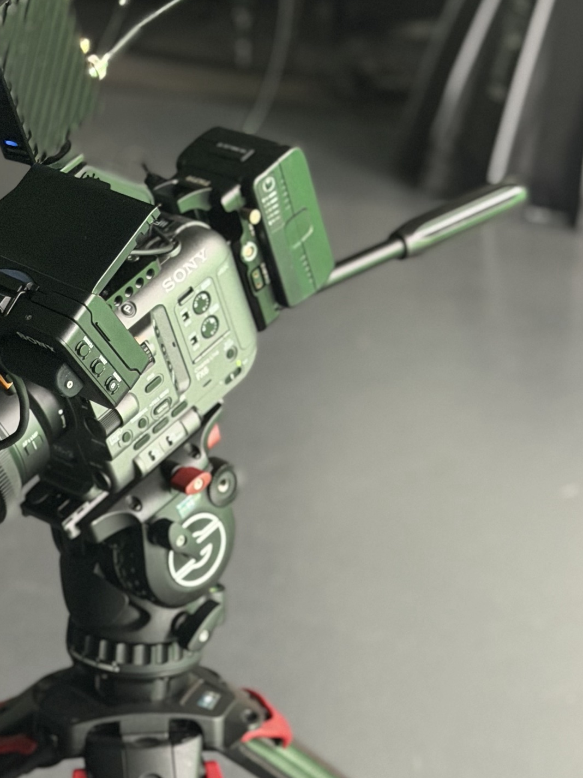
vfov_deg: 19.2
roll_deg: +0.8
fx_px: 2269
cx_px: 108
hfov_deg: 14.6
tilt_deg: -26.8
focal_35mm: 101
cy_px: 679
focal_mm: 6.76
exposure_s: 1/30
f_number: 1.78
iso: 640
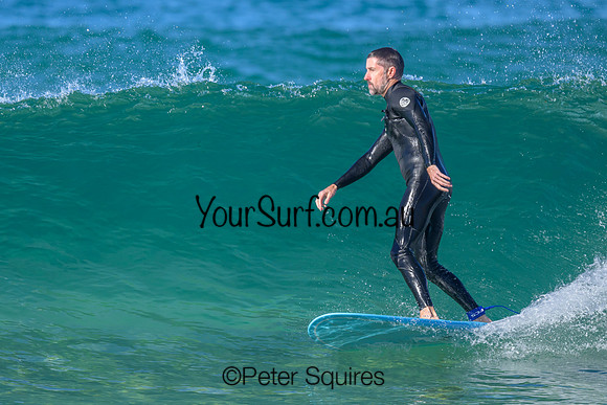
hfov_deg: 1.9
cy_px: 184
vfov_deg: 1.3
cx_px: 253
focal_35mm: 1093
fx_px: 18432
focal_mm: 800
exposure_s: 1/2000
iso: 640
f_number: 6.3
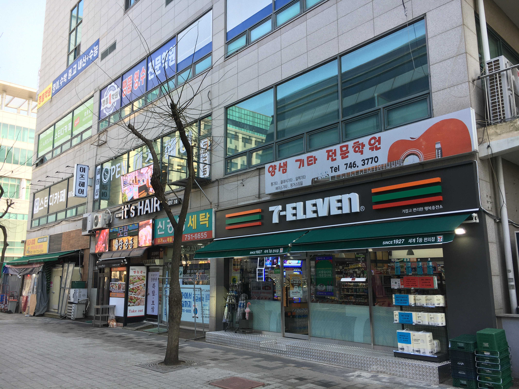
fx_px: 435
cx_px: 260
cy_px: 194
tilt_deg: +11.1
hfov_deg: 61.7
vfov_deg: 48.2
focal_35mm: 29
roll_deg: +0.7
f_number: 2.2
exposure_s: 1/127
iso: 25
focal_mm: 4.15
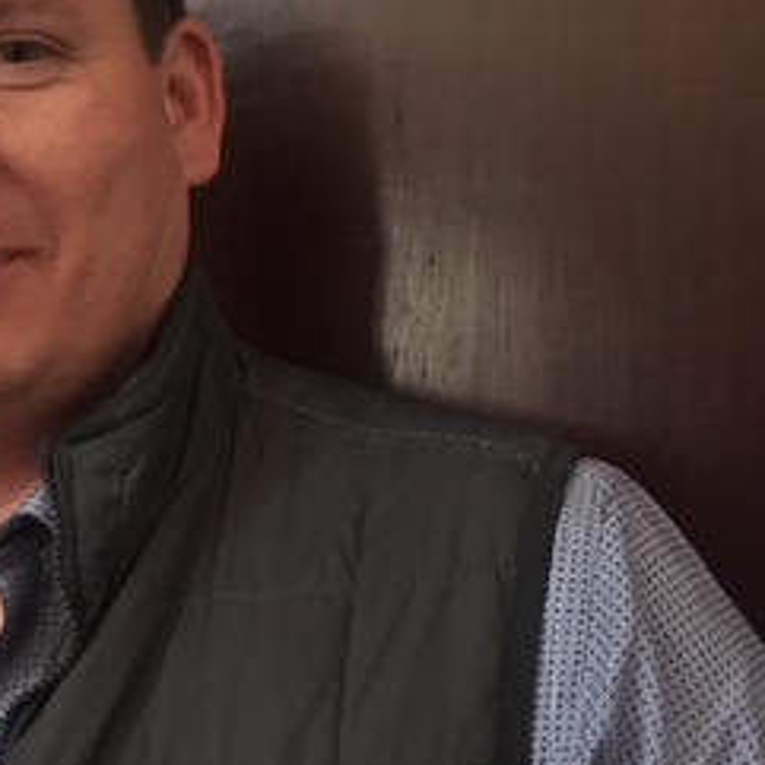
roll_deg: -3.4
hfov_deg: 24.7
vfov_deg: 25.4
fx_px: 1700
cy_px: 378
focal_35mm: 68
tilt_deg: -0.2
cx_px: 86
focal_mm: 4.15
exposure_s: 1/15
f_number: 2.2
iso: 400
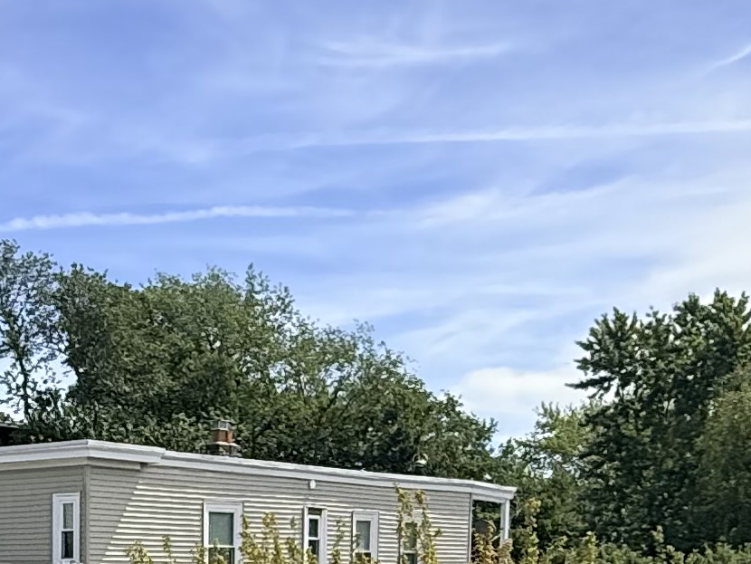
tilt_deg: -4.8
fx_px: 1476
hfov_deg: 27.4
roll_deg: +0.0
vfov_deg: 19.8
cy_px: 743
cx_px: 62
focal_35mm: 68
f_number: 2.2
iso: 50
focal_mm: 2.22
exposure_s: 1/1848
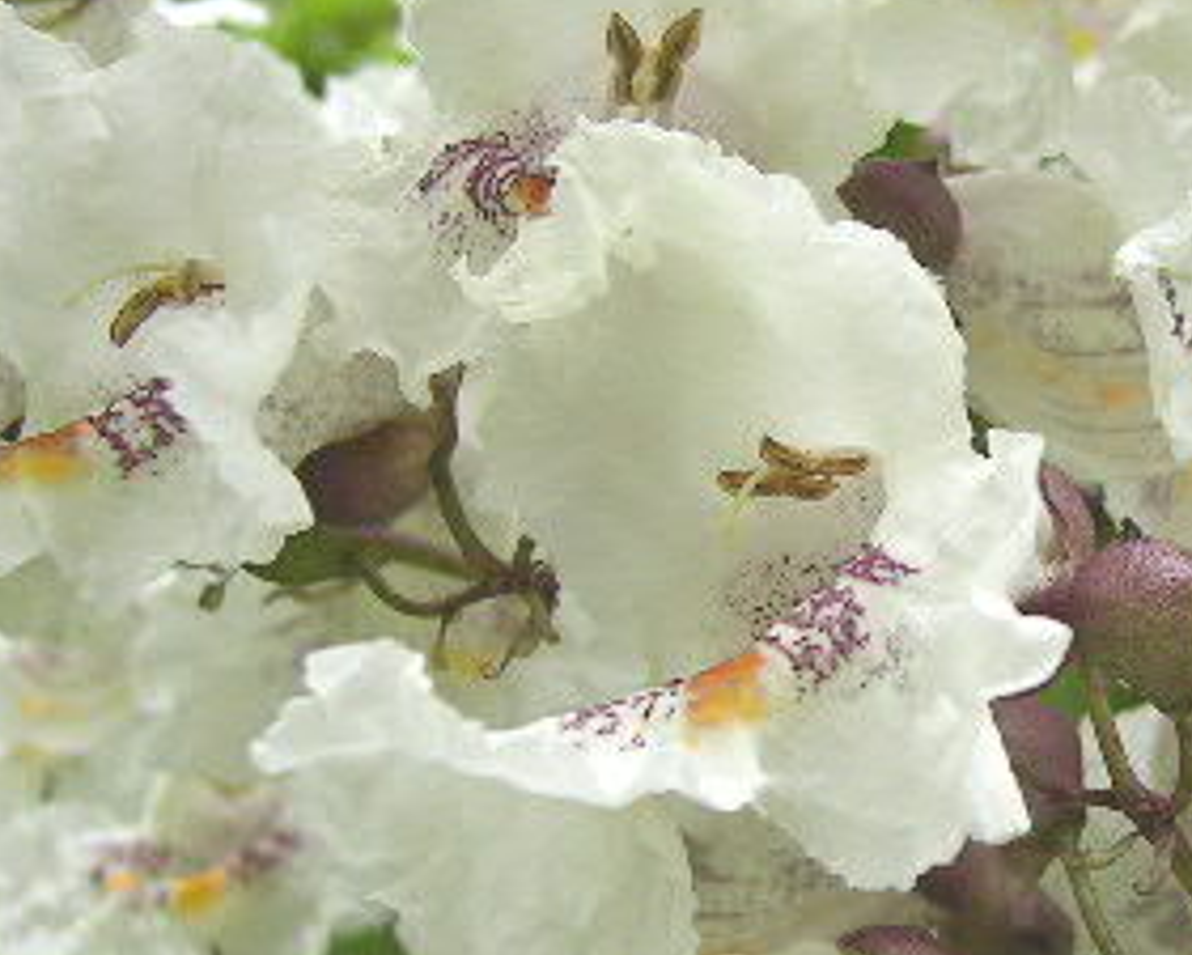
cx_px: 1107
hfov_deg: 23.1
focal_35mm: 80
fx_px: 2823
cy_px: 552
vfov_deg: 19.2
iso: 50
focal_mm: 5.6
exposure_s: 1/192
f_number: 2.8
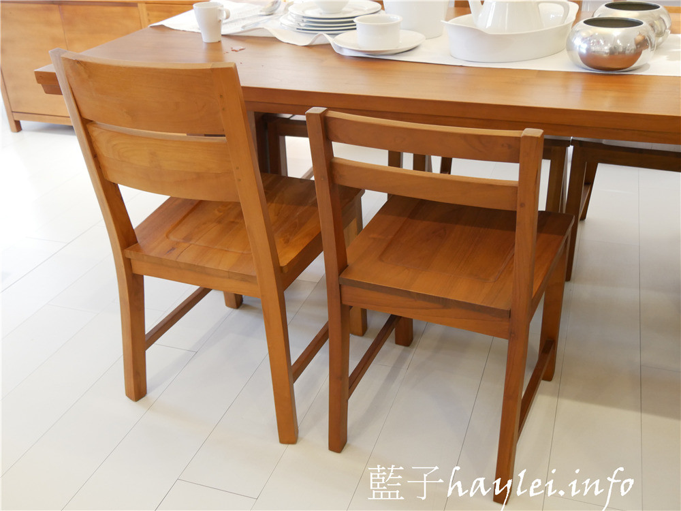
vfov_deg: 37.7
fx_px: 748
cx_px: 340
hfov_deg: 49.0
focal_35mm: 38
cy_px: 256
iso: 1000
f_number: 3.8
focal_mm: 19
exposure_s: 1/60
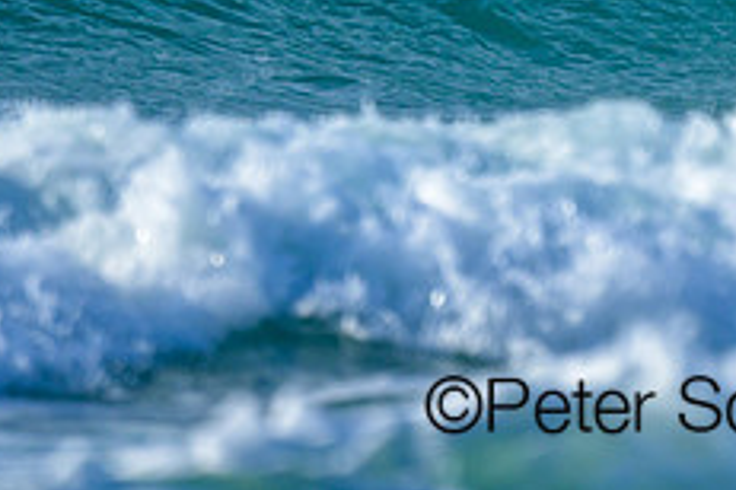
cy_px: -206
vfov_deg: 0.5
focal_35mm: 2764
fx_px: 56504
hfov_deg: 0.7
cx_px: 741
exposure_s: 1/2000
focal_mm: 800
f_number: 6.3
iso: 280
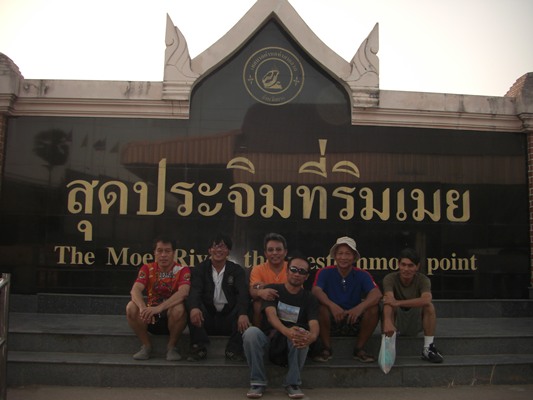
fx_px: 585
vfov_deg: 37.7
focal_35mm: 38
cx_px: 266
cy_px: 200
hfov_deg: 49.0
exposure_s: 1/60
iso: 64
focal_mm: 6.3
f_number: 3.4
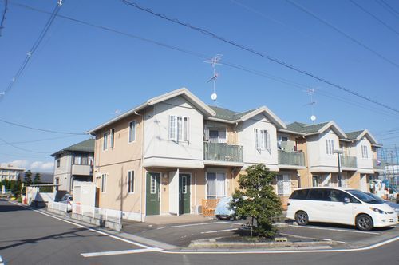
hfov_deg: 60.3
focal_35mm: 31
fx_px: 343
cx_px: 200
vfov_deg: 42.2
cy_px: 132
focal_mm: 16
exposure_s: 1/640
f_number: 6.3
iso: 200
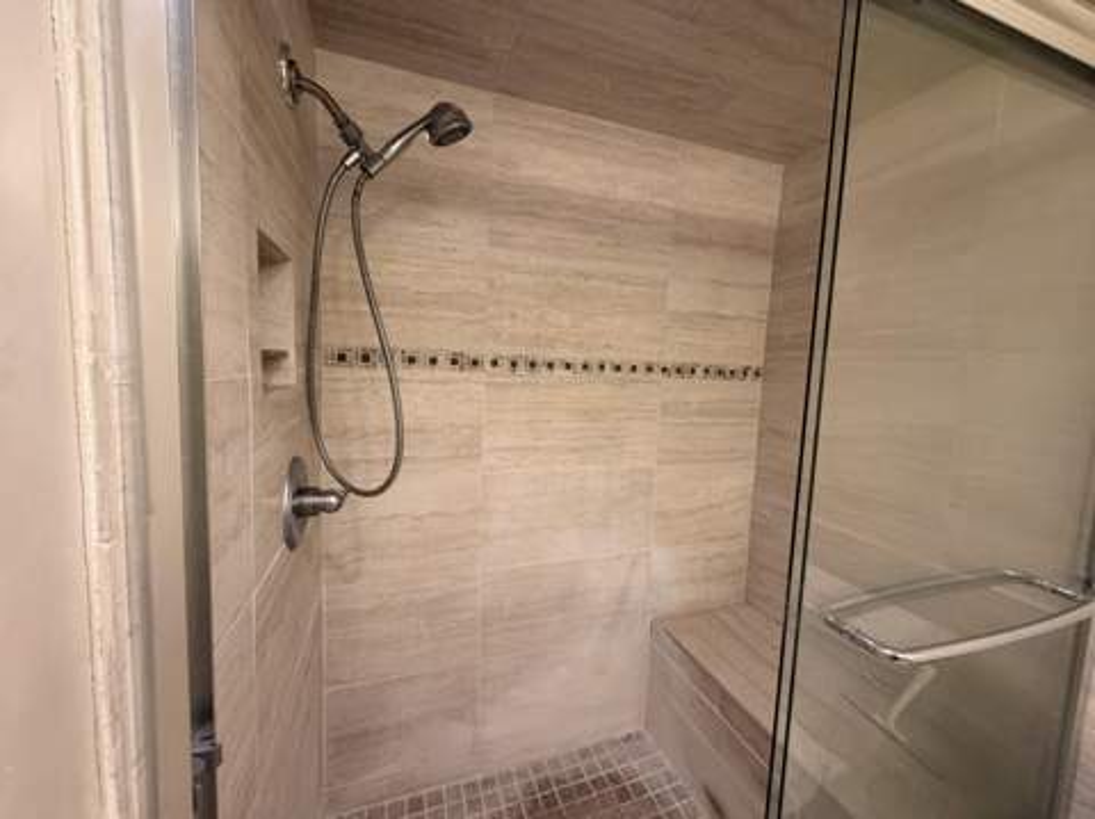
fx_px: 442
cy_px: 410
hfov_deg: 102.1
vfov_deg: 85.6
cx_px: 548
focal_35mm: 14
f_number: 2.2
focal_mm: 2.22
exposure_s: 1/60
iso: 200
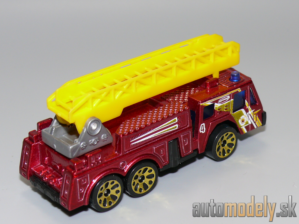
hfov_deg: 19.1
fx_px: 890
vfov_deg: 14.4
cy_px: 112
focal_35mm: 103
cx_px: 150
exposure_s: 1/30
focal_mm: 13.5
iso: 100
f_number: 4
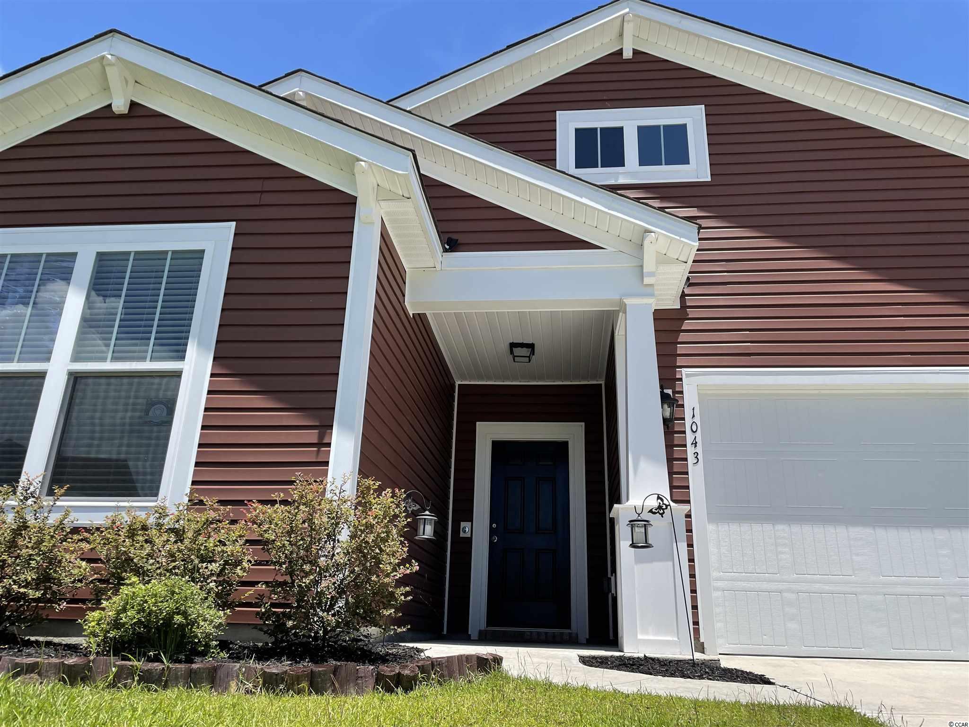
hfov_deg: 67.3
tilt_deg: +21.4
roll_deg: -1.1
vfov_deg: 53.1
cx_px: 484
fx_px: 728
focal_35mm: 26
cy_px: 364
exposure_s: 1/2817
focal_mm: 4.2
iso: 32
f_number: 1.6
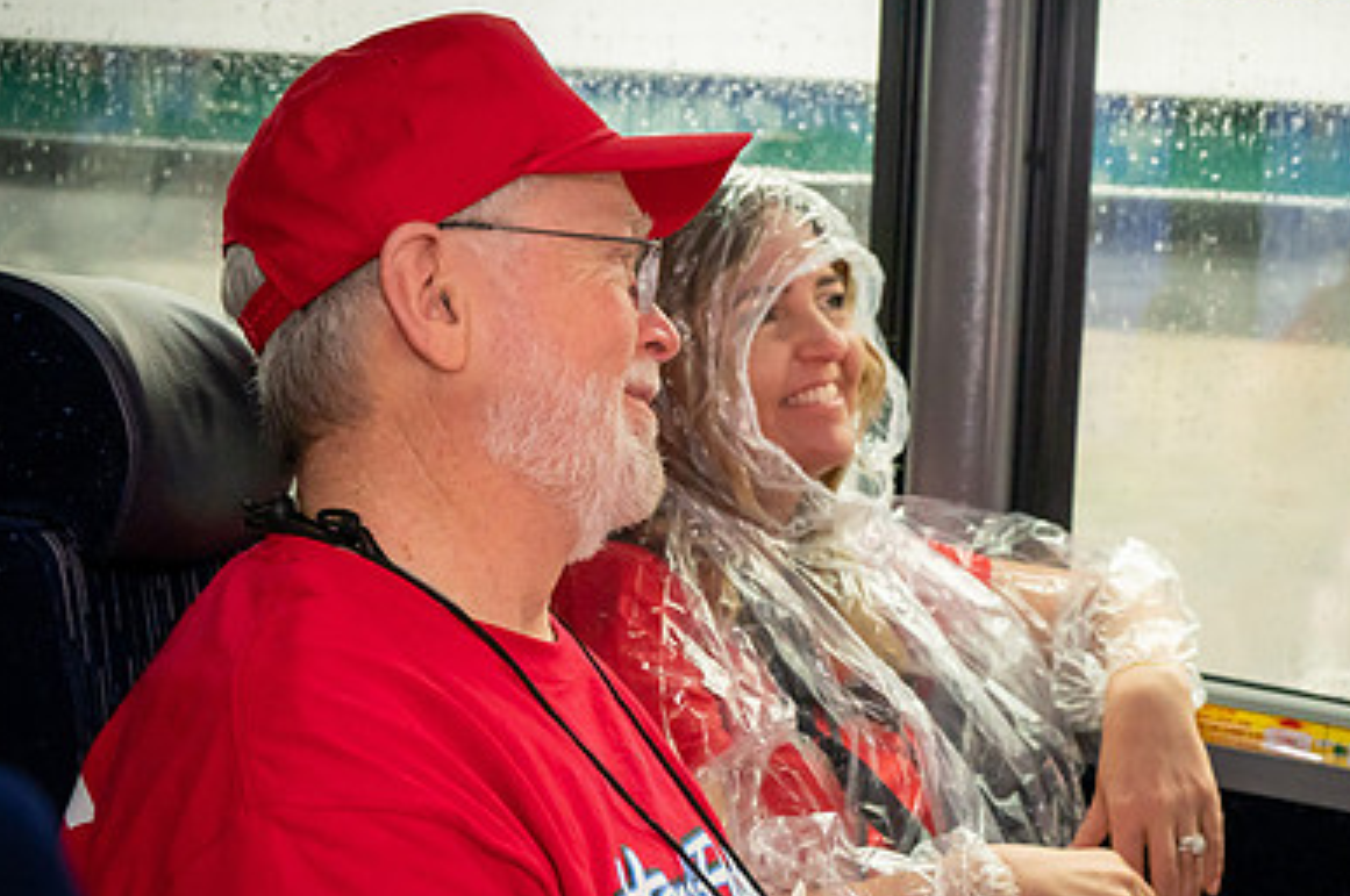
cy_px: 512
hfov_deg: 31.7
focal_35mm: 63
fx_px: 2360
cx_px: 907
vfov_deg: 21.5
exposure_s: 1/100
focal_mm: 42
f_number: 5.3
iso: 7200
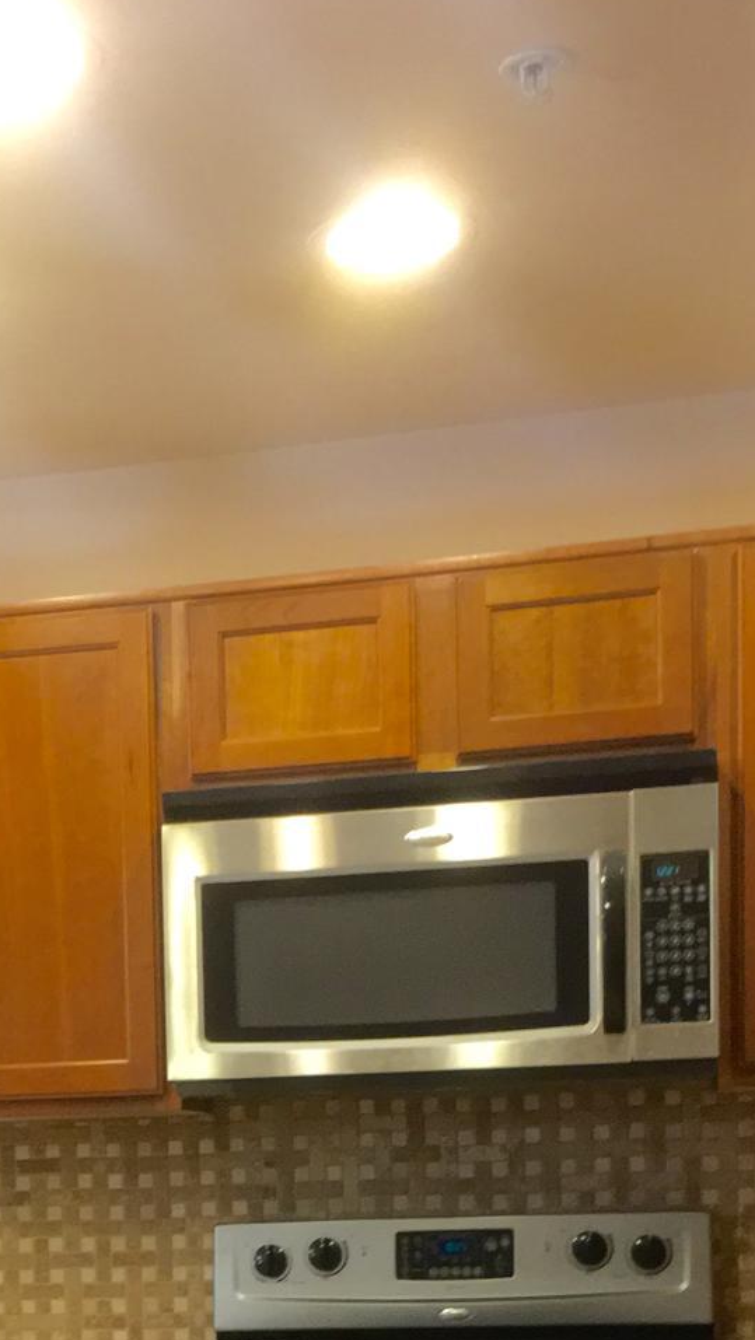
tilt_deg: -2.7
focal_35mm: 66
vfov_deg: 29.5
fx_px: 2347
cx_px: -20
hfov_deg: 17.8
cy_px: 1382
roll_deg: +2.2
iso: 125
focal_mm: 4.15
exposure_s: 1/30
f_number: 2.2
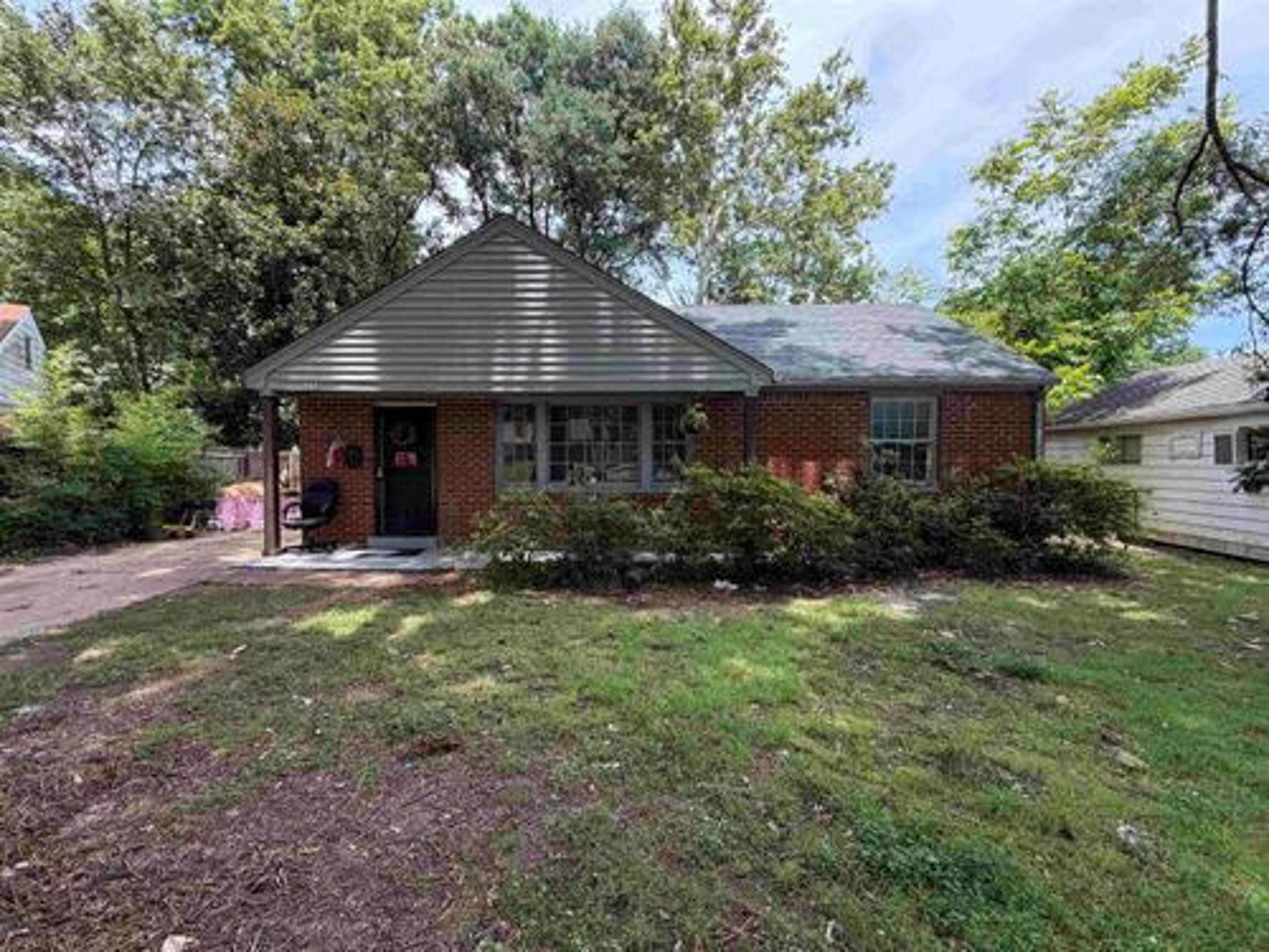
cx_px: 634
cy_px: 476
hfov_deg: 102.1
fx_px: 513
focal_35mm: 14
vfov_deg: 85.7
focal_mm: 2.22
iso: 50
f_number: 2.2
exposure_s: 1/228
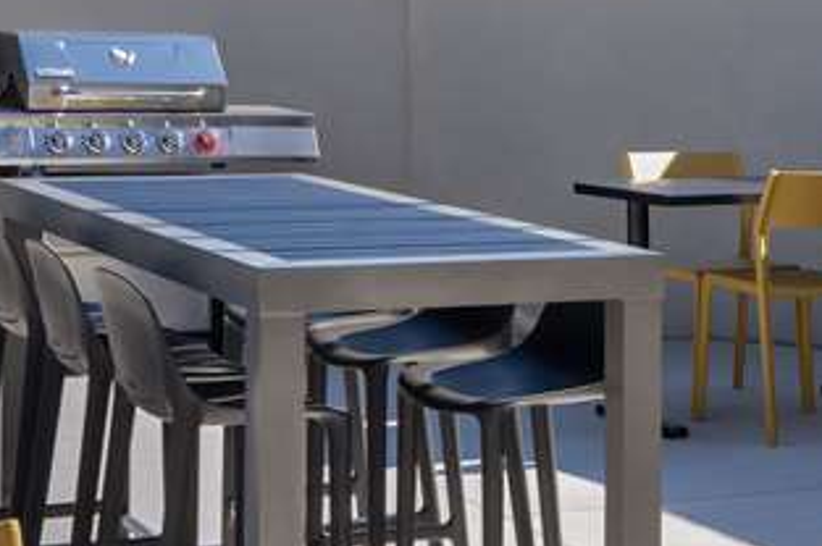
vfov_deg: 14.0
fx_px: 2190
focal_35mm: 96
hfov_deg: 21.0
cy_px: 18
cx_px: 643
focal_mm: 20
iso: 320
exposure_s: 1/40
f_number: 10
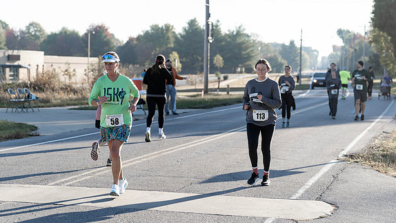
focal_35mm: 97
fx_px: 1019
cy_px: 71
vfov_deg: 12.5
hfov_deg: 22.0
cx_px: 189
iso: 100
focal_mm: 73
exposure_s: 1/500
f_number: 2.8
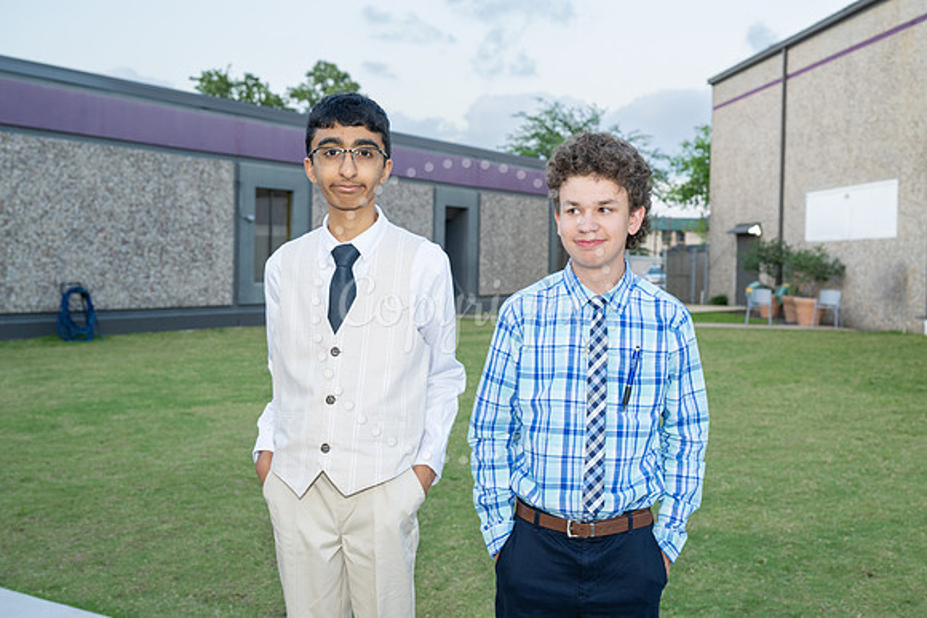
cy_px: 309
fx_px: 1030
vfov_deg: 33.4
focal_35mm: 40
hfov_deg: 48.4
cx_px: 464
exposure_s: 1/60
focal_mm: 40
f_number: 5.6
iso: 640
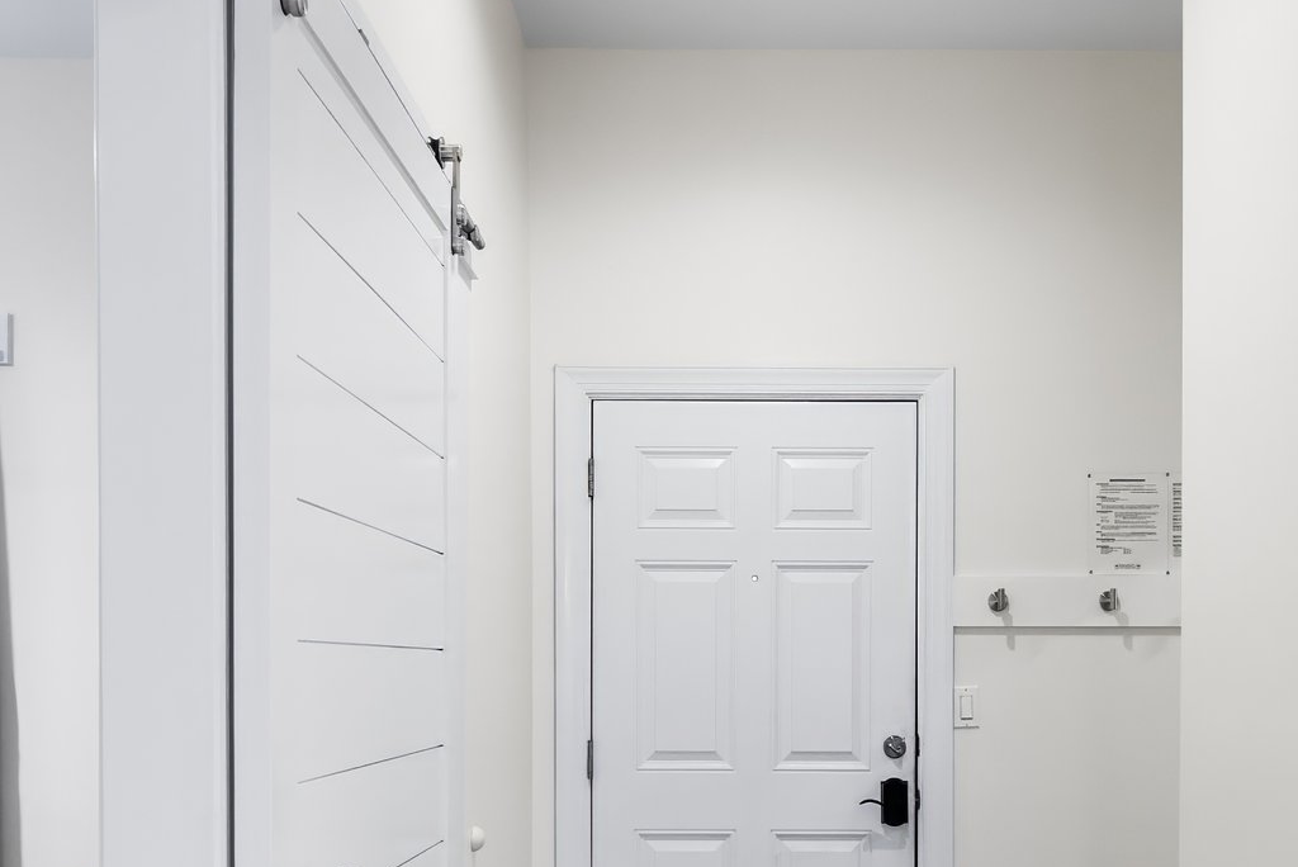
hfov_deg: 50.9
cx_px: 750
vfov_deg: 34.5
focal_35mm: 38
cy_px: 673
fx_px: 1356
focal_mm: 18.8
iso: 12800
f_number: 8
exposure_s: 1/25
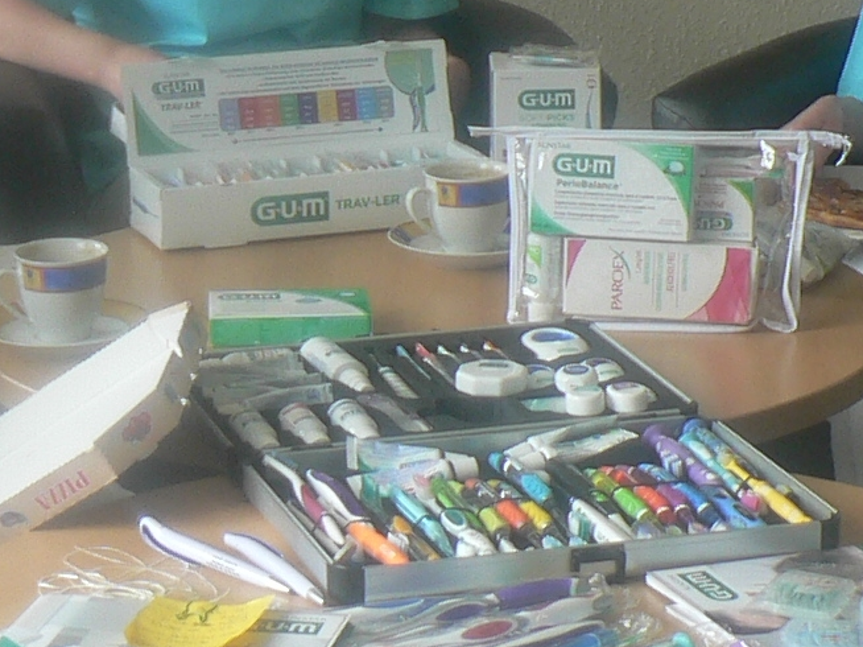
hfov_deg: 13.9
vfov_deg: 10.5
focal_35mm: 141
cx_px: 148
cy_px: 202
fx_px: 3514
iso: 80
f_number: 2.8
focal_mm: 6
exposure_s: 1/50
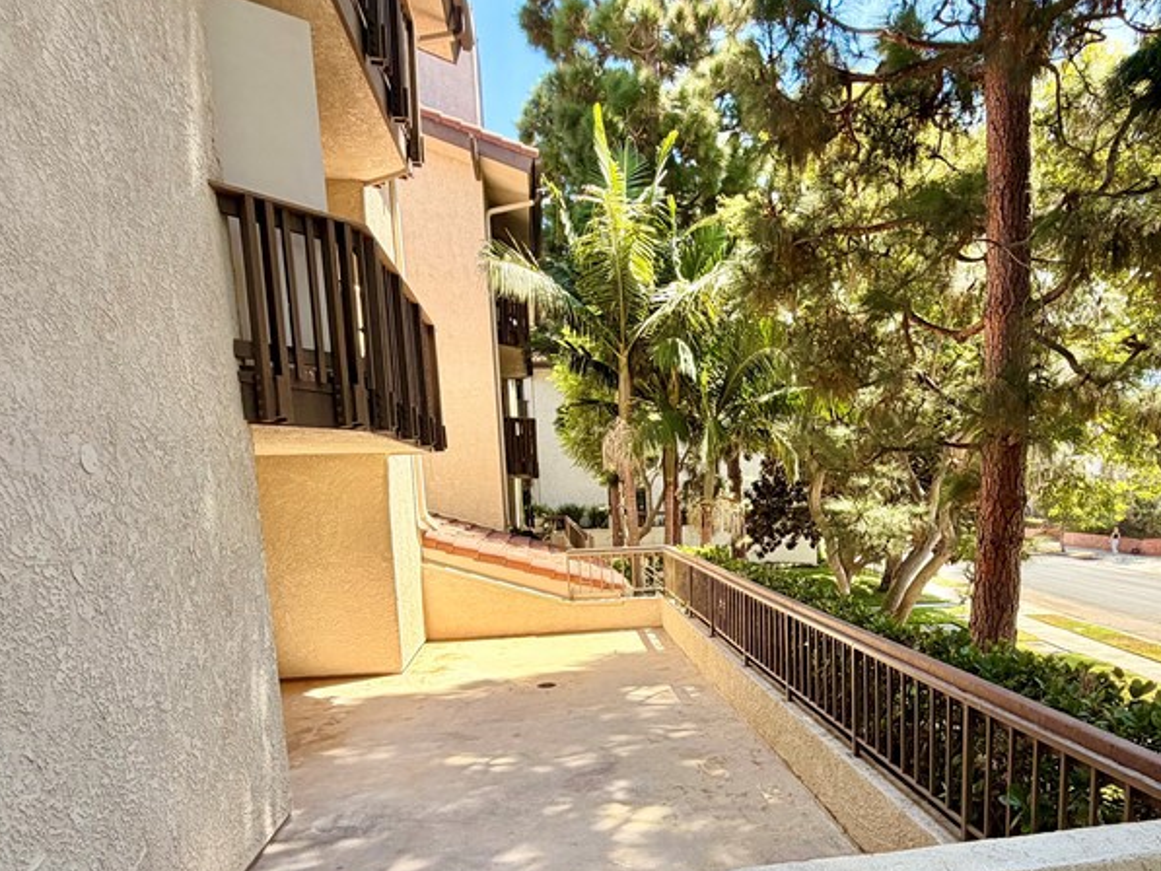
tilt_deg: -7.9
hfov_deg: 70.9
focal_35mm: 24
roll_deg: +1.8
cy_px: 614
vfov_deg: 55.0
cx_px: 694
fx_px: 805
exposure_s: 1/200
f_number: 2.2
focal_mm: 2.22
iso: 40
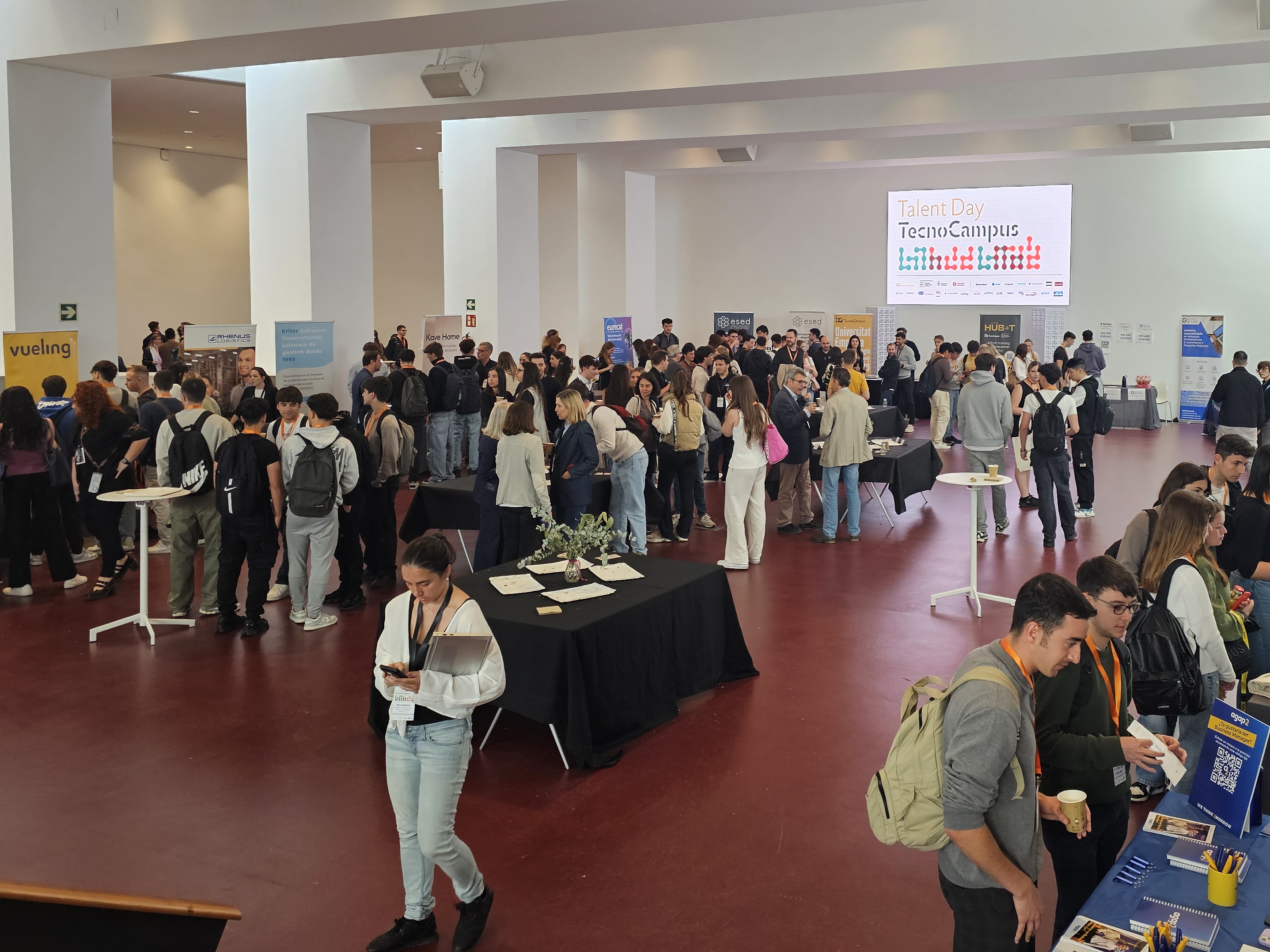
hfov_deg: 56.3
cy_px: 358
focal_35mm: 32
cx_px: 771
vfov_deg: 43.8
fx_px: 1174
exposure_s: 1/120
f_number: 1.7
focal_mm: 6.3
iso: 160
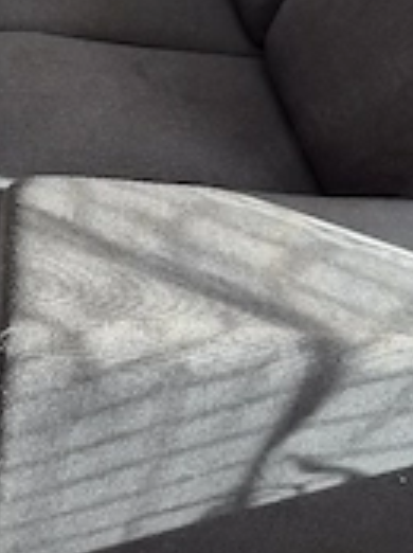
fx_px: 845
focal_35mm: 53
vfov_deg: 35.5
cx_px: 156
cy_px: 149
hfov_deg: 27.4
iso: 40
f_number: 1.8
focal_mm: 5.4
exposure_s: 1/182
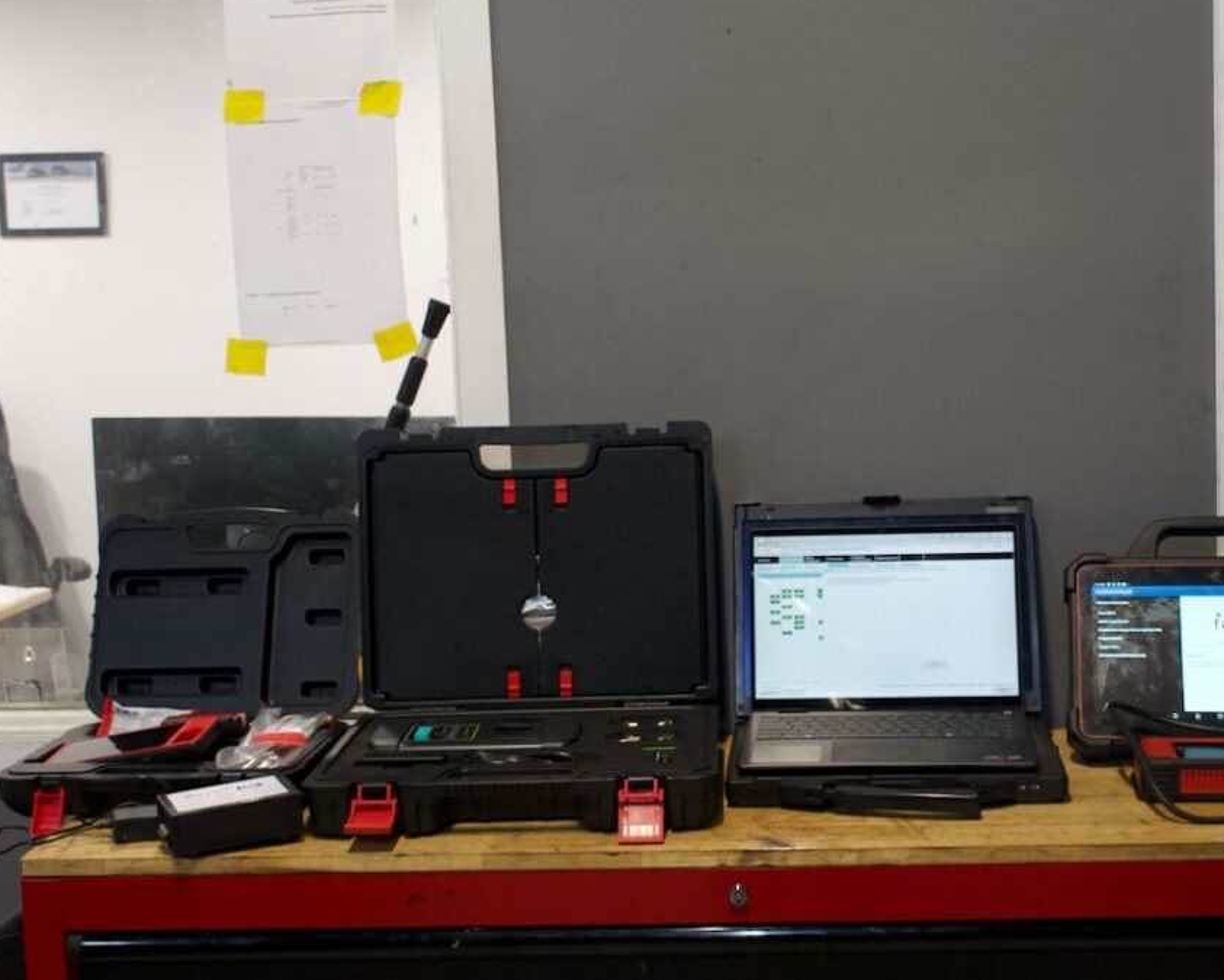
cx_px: 711
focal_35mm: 49
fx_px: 1776
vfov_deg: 30.9
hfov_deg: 37.9
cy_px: 487
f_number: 5.6
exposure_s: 1/200
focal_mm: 29
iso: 6400
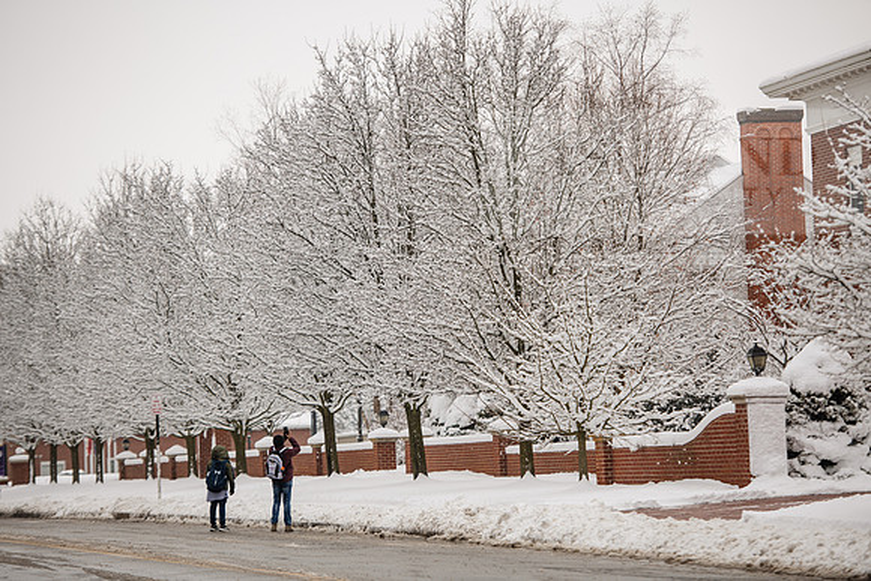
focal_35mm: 135
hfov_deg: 15.2
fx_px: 3267
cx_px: 436
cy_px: 290
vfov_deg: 10.2
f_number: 3.2
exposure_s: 1/500
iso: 125
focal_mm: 135
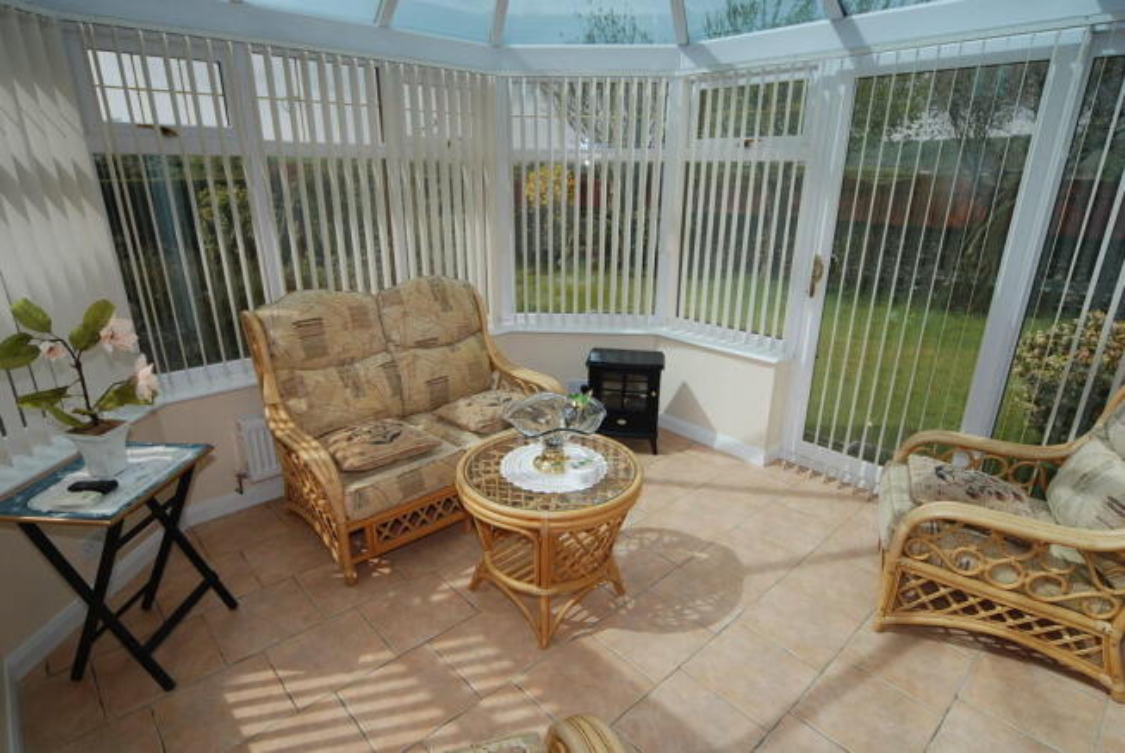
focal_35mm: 18
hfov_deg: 89.9
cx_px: 562
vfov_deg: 67.5
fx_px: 563
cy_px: 376
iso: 100
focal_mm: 12
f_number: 8
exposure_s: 1/200
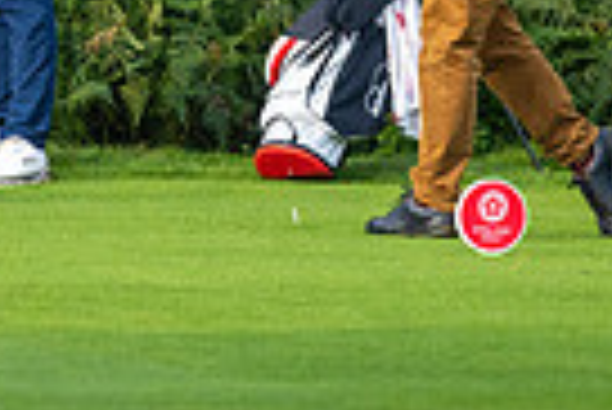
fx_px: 21698
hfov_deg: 1.6
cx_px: 194
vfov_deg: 1.1
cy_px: -331
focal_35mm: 1275
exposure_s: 1/1250
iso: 400
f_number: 5
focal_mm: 300
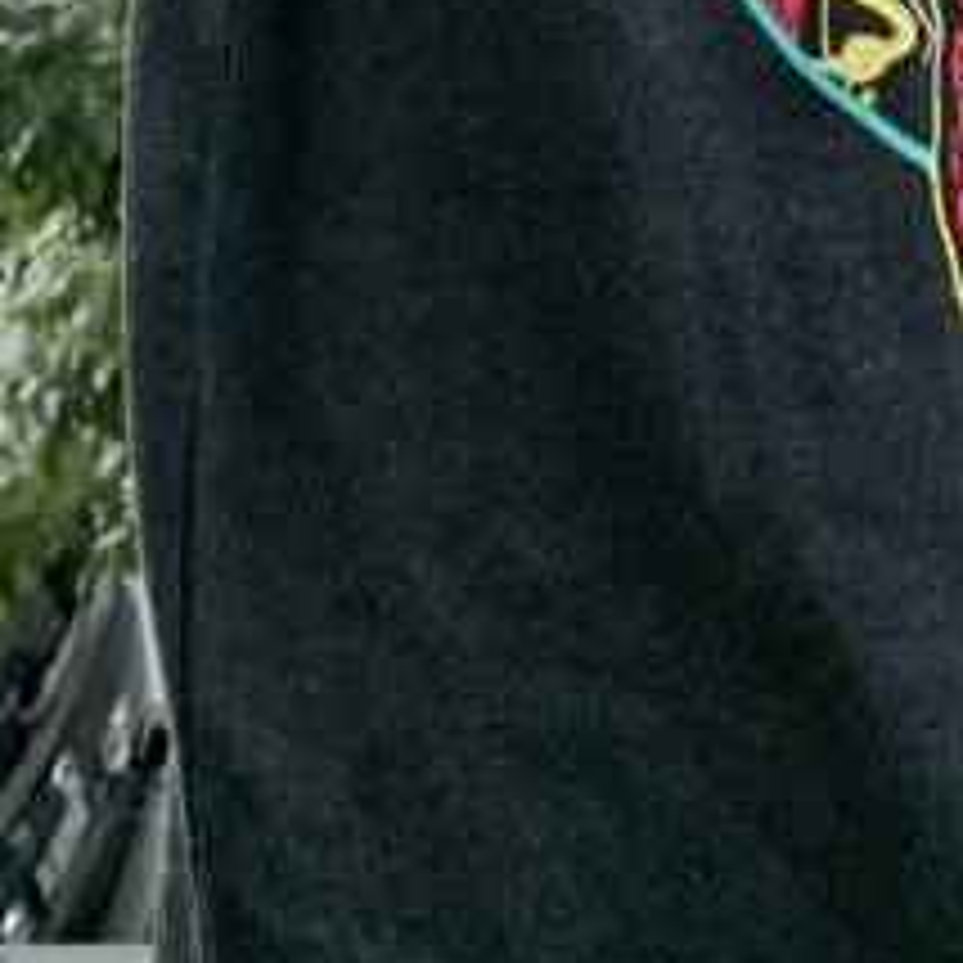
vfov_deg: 14.3
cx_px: 1188
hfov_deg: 15.2
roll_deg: +1.7
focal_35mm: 110
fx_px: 3462
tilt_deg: -8.7
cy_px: -675
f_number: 1.8
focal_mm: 4.25
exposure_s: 1/60
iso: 160
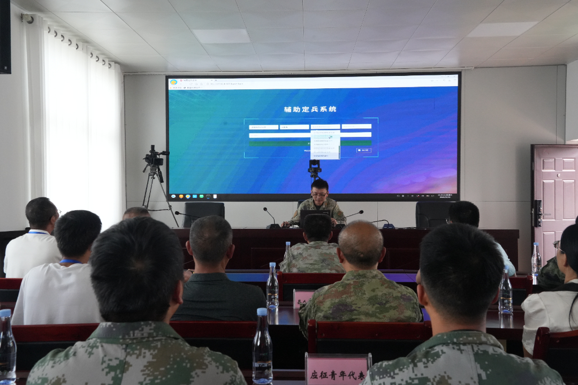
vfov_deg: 42.3
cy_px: 192
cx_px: 289
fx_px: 498
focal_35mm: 31
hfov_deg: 60.3
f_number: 11
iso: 5000
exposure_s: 1/125
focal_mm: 31
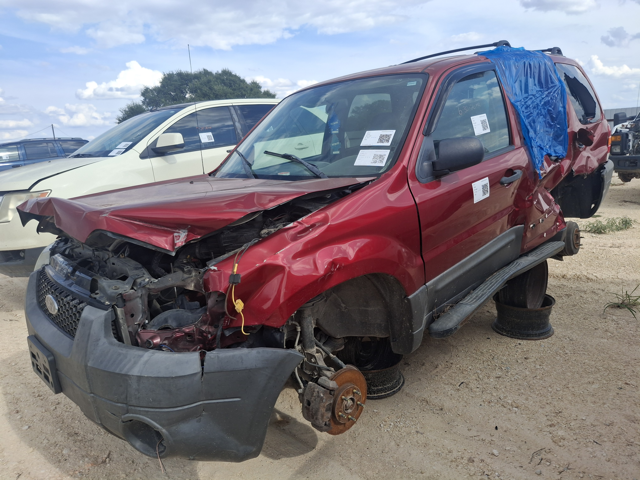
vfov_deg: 54.9
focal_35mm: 25
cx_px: 320
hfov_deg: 69.4
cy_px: 240
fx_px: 462
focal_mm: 4.69
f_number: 1.8
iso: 32
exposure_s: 1/1515
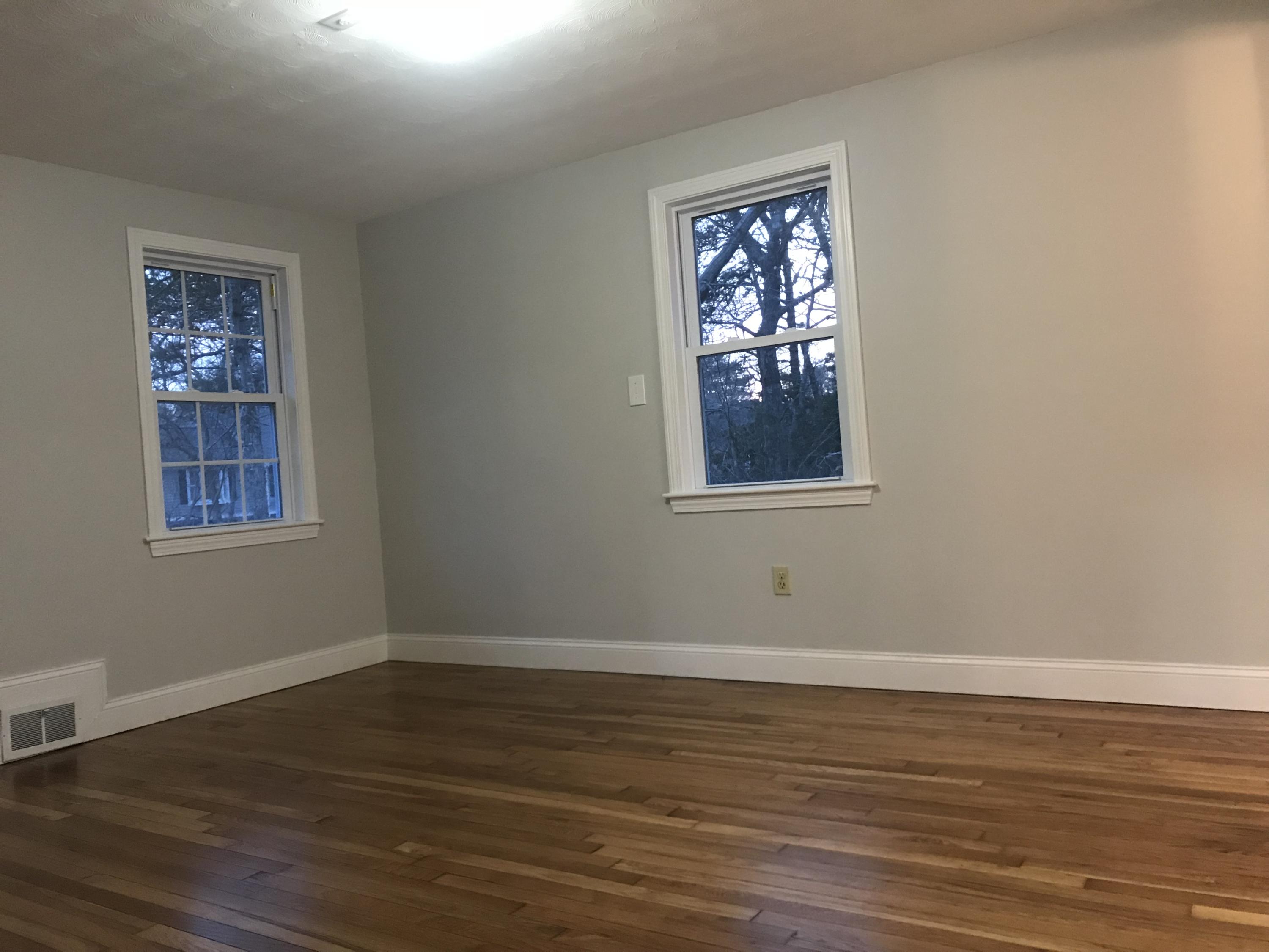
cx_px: 634
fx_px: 1026
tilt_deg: -0.3
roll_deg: +3.7
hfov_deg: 63.4
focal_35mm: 28
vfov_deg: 49.7
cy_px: 476
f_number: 1.8
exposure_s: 1/12
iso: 100
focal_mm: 3.99
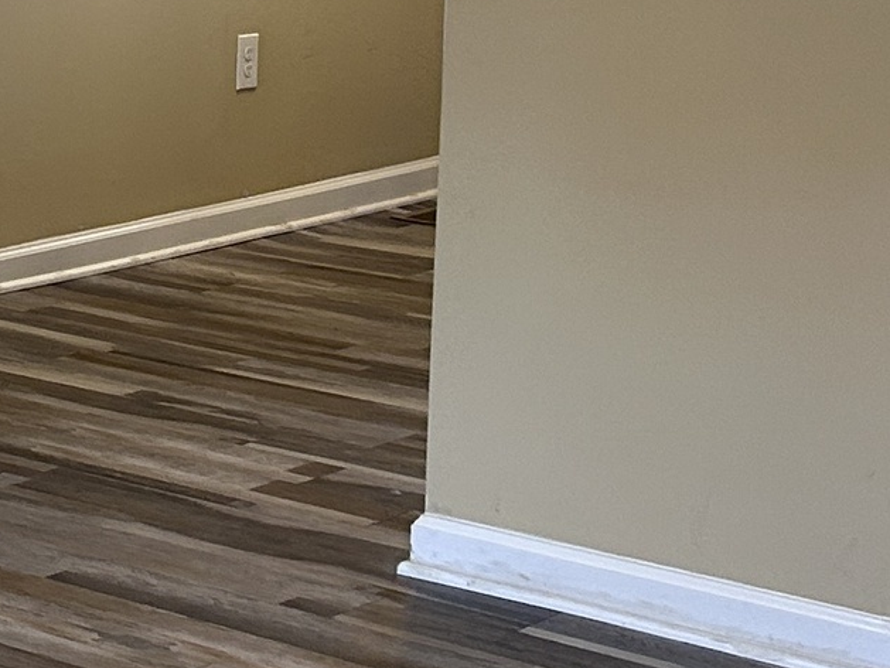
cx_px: -624
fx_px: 3266
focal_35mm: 127
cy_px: -112
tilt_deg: -4.3
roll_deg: -0.1
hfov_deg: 14.1
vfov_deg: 11.5
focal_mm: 5.7
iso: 125
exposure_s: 1/60
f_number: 1.5
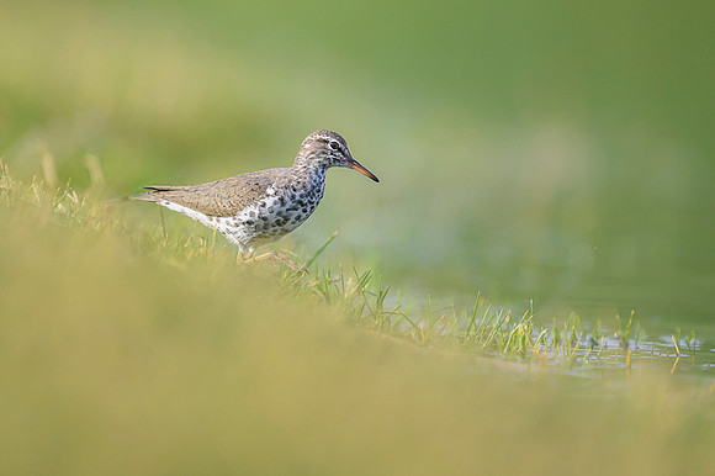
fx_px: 15282
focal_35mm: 770
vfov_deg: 1.8
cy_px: 171
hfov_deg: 2.7
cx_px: 319
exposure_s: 1/3200
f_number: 4
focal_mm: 560
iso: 500
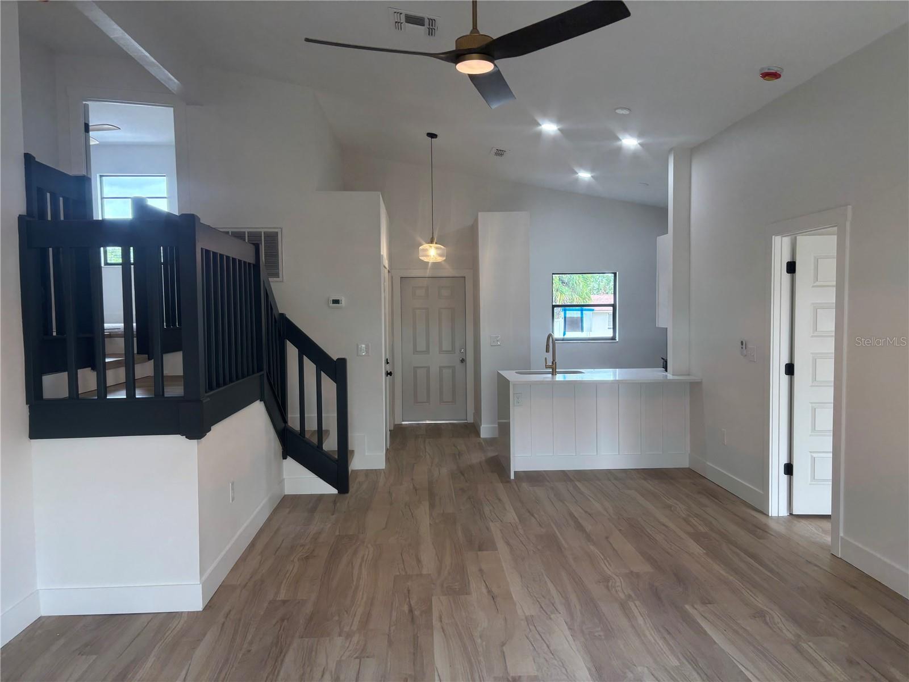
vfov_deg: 53.1
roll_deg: +0.4
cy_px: 341
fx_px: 683
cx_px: 454
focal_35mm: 26
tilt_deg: -3.0
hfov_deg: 67.3
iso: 64
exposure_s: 1/120
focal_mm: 5.96
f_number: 1.6
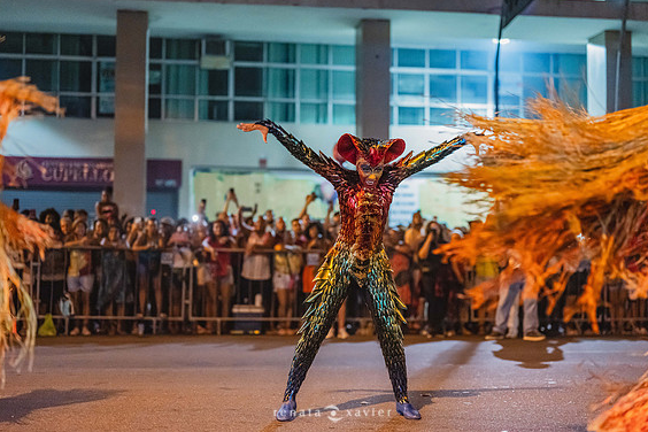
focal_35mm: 53
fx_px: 954
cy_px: 211
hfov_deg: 37.5
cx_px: 331
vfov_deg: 25.5
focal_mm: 50
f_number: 1.4
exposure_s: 1/320
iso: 6400
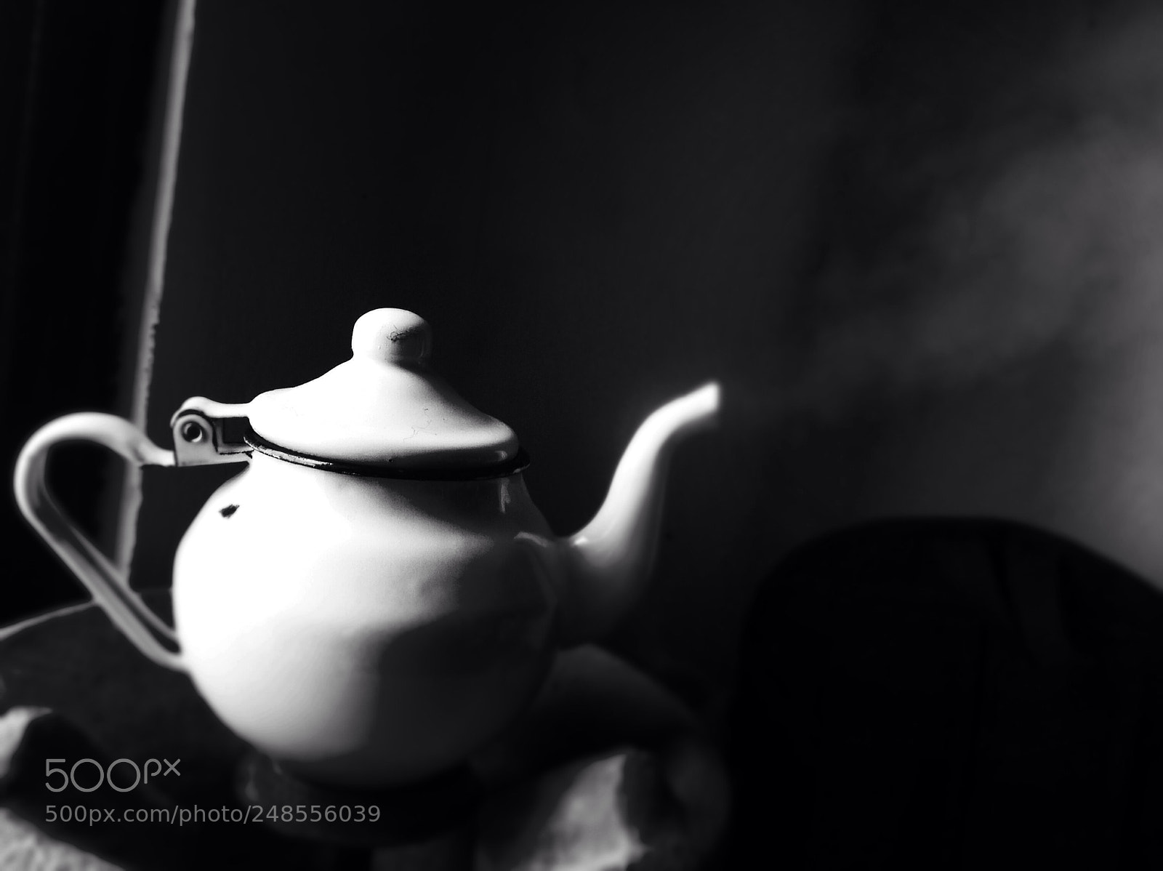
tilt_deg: -9.9
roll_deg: -11.0
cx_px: 582
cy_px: 436
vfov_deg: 42.9
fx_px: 1108
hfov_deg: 55.4
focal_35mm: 33
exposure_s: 1/60
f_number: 2.4
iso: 64
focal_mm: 4.12
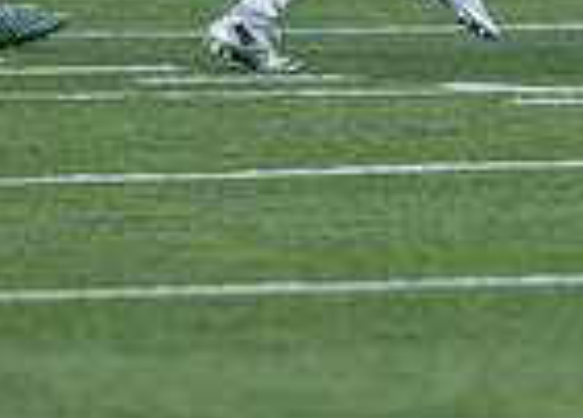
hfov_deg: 2.0
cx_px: 541
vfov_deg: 1.4
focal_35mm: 995
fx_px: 16491
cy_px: -223
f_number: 2.8
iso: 320
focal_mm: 200
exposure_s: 1/1600
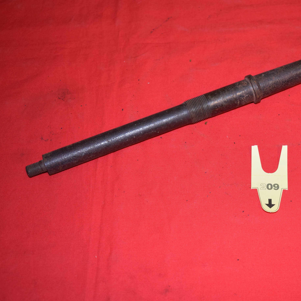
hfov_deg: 30.3
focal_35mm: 56
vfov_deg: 30.7
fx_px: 547
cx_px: 222
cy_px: 150
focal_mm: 29
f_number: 5
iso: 640
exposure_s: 1/100
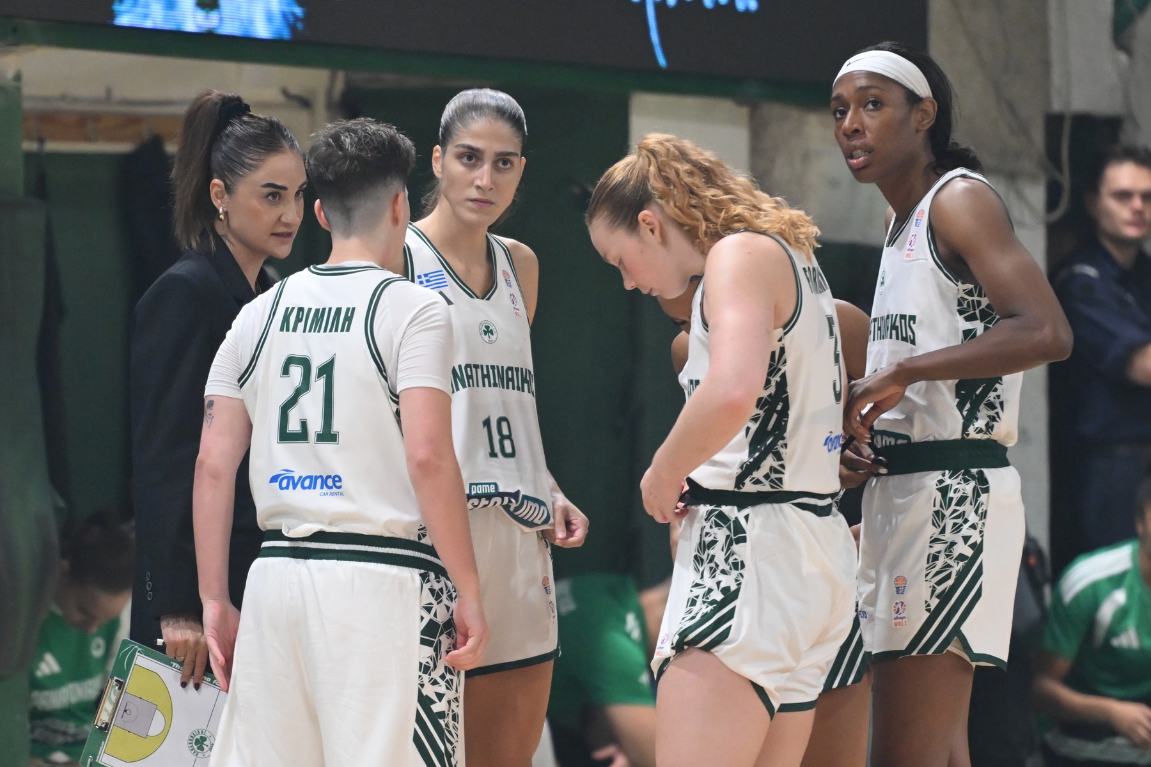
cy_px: 384
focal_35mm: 200
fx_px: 6394
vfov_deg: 6.9
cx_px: 576
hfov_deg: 10.3
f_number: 2.8
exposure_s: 1/640
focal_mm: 200
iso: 3200
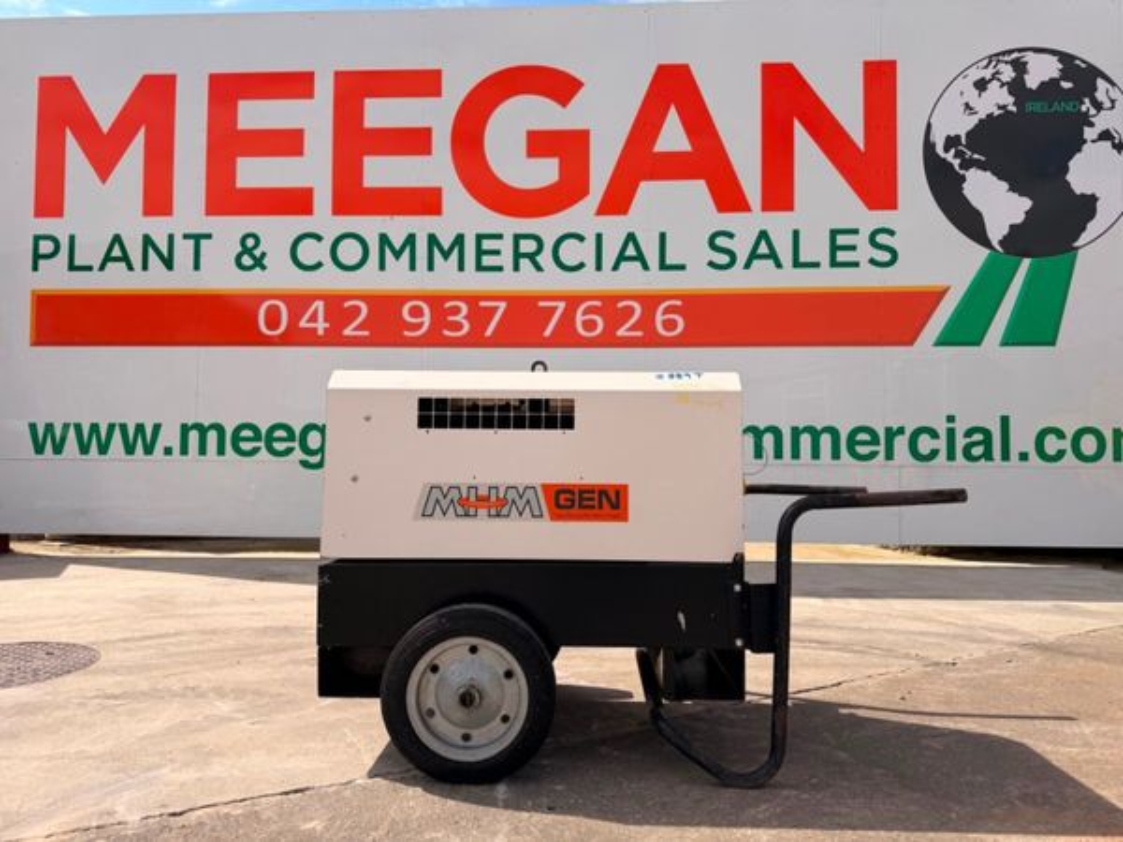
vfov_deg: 56.8
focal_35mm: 24
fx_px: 779
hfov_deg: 71.6
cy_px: 421
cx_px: 562
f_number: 1.78
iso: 80
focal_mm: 6.76
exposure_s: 1/6173
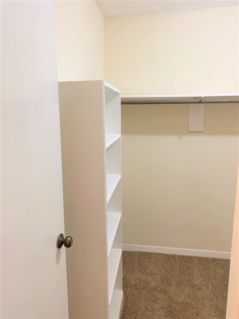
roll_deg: +0.4
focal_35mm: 26
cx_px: 120
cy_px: 160
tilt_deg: -10.3
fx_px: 239
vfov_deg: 67.3
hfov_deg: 53.1
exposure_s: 1/60
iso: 125
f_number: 1.8
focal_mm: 4.25
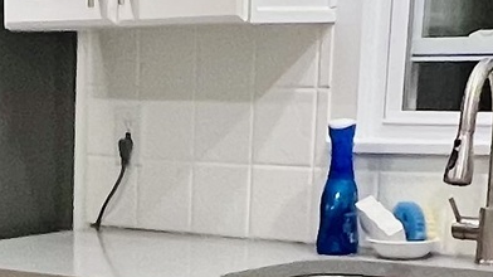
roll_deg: +1.6
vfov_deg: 10.0
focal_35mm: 111
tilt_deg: -19.6
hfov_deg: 18.8
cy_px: 589
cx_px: 9
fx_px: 1450
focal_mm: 1.57
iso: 250
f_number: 1.8
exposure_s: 1/60
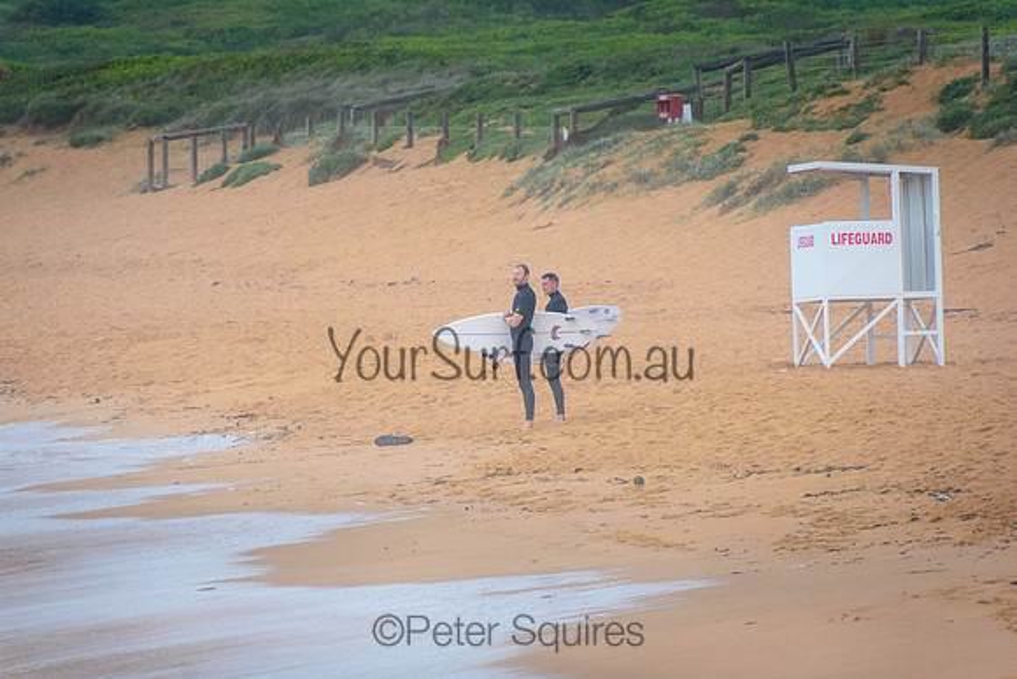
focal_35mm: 600
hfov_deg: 3.4
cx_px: 508
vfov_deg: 2.3
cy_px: 340
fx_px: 16953
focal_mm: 400
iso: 720
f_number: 5.6
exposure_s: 1/2000
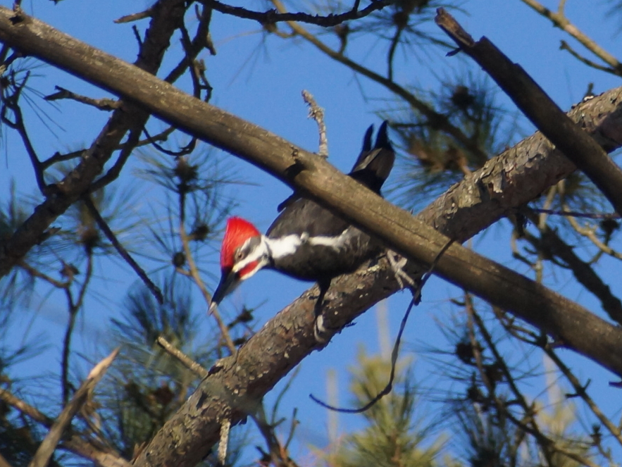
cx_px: 328
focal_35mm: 408
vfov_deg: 3.6
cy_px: 234
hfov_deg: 4.9
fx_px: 7334
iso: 320
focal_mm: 250
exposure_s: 1/400
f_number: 6.3
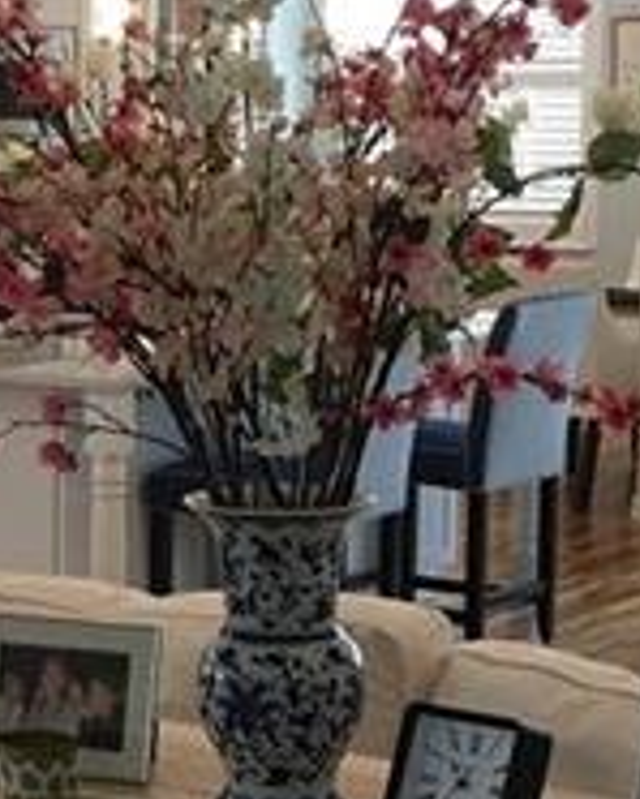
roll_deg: +1.1
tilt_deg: -6.7
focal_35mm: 117
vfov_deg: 16.4
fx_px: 2768
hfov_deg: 12.9
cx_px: -90
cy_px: 438
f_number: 2.2
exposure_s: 1/30
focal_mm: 4.15
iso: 40
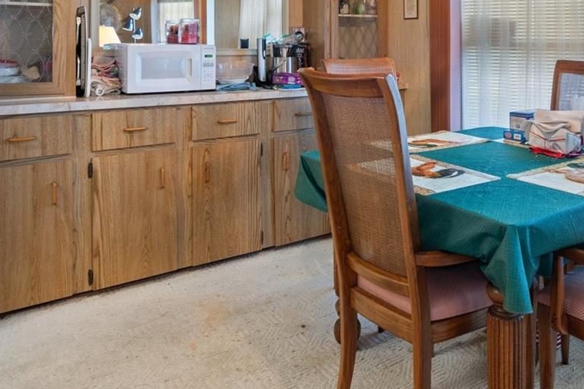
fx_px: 535
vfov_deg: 37.7
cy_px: 50
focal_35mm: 33
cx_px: 424
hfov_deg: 55.0
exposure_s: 1/1.25
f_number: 8
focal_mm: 16
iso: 400
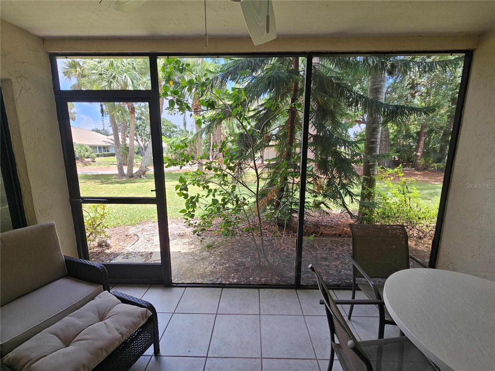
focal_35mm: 13
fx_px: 186
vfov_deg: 89.9
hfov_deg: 106.2
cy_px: 186
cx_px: 248
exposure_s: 1/127
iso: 50
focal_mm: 2.2
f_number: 2.2
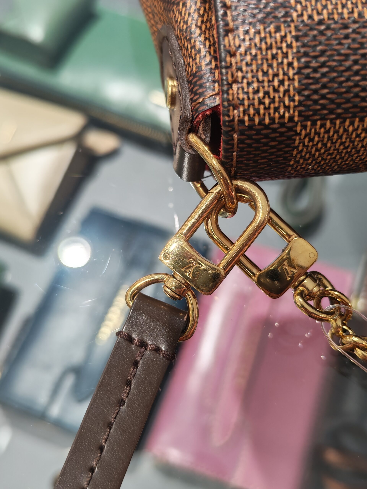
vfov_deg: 52.6
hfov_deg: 40.7
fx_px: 495
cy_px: 244
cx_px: 184
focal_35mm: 35
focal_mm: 6.12
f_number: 1.9
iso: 250
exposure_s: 1/100
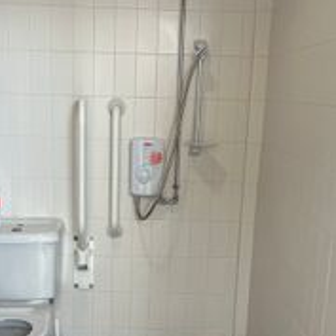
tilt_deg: -15.4
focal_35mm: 52
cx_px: 148
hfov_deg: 32.8
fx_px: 571
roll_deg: -2.1
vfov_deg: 32.3
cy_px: 239
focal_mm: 5.1
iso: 125
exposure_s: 1/100
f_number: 1.6
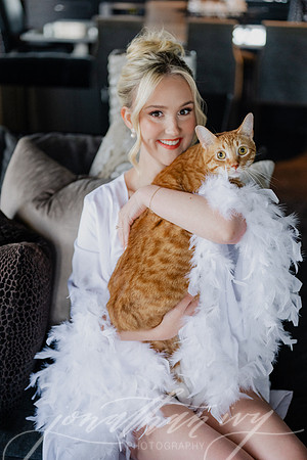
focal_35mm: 50
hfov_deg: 27.0
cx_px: 154
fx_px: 640
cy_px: 230
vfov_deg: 39.6
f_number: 2
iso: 1600
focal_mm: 50
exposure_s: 1/320
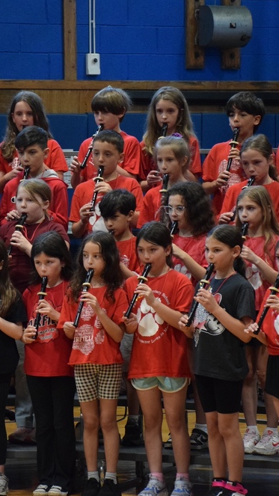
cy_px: 249
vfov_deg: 13.0
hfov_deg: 7.3
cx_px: 80
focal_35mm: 166
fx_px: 2183
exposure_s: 1/200
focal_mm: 70
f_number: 5
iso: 3200
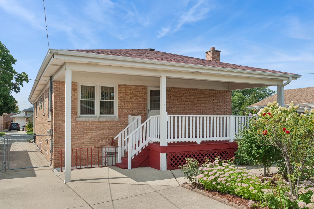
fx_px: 279
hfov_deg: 58.7
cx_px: 157
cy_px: 104
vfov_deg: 41.1
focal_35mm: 32
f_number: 8
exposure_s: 1/1250
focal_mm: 32
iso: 400
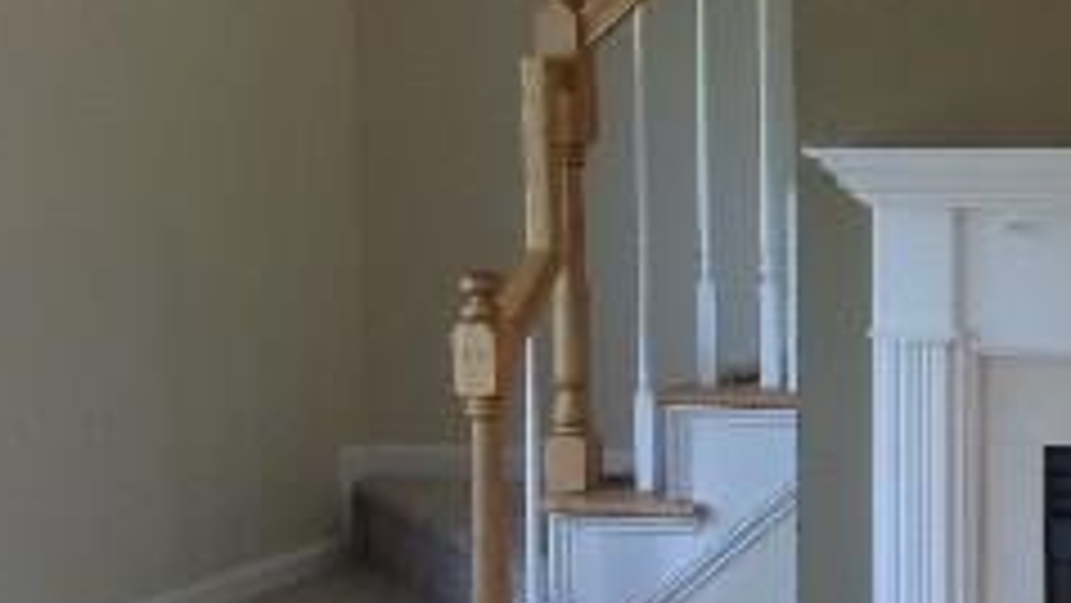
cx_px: 1125
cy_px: 266
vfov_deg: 14.7
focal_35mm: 82
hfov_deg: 24.5
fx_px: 2329
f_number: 3.9
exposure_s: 1/34
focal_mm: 5.1
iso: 124
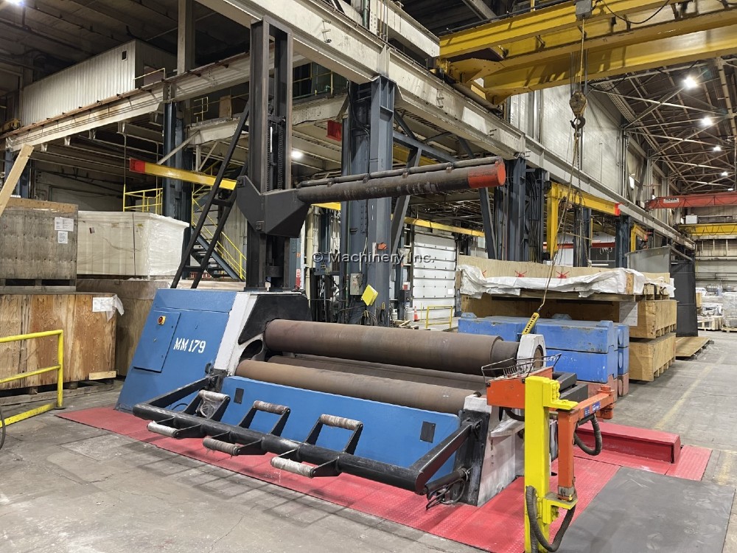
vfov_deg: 54.9
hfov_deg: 69.4
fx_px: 532
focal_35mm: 25
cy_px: 276
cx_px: 368
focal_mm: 5.1
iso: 200
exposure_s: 1/60
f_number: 1.6
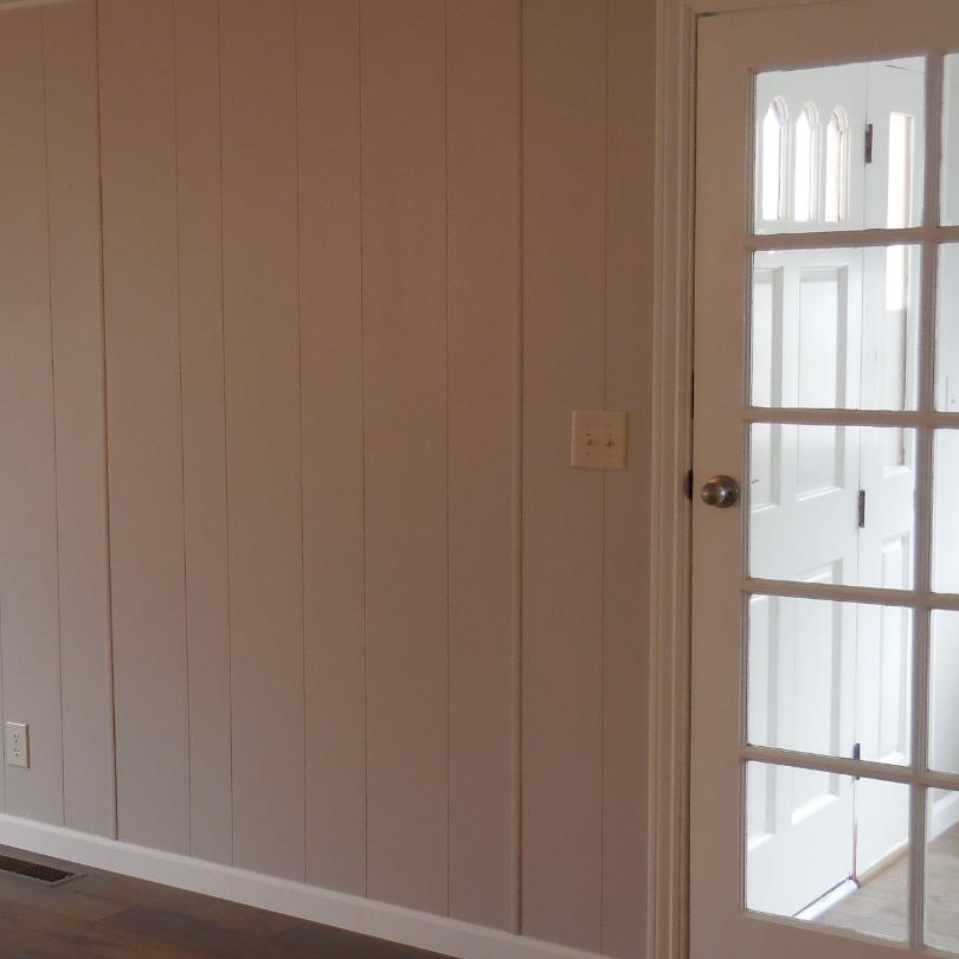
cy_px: 487
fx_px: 1693
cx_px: 225
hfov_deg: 31.0
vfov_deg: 31.6
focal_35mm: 54
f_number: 3.7
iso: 220
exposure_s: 1/30
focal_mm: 5.9
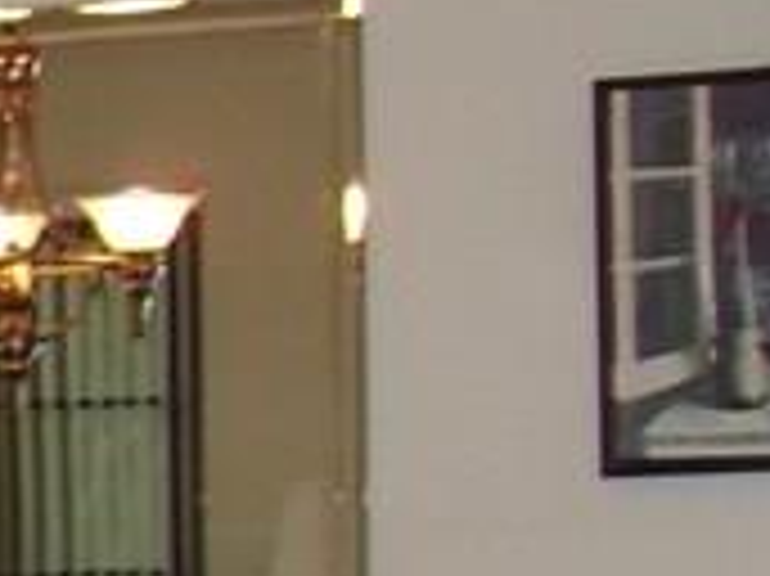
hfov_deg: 8.4
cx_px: -1445
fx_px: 4535
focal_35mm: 204
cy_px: 1094
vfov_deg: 7.1
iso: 240
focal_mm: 6.3
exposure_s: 1/45
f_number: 2.8
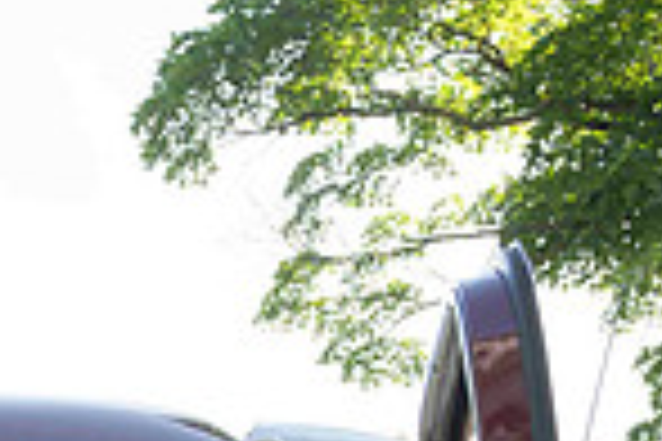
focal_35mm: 96
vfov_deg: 12.6
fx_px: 1765
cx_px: -370
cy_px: 862
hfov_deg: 18.5
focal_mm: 24
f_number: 6.3
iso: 640
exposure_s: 1/500
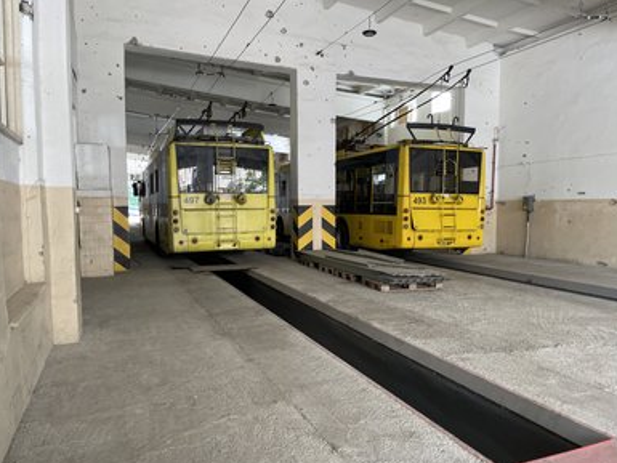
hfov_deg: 65.3
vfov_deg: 51.4
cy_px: 239
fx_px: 481
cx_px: 316
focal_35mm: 27
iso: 125
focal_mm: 4.2
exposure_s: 1/121
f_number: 1.6
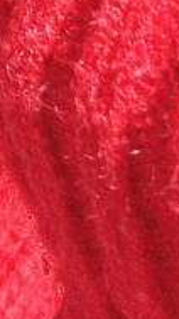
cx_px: 399
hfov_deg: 5.5
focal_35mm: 216
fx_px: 1827
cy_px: -442
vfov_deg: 9.0
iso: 40
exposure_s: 1/121
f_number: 1.5
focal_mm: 5.7
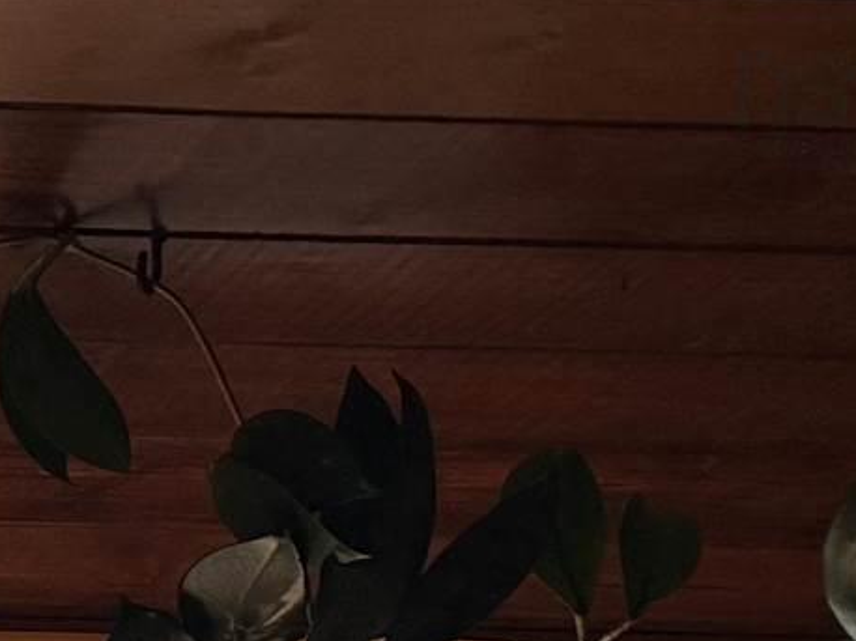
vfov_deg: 7.6
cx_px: -1815
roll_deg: -0.6
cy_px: 2144
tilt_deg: -2.5
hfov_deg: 9.4
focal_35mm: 161
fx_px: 3979
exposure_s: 1/1292
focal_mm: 6.76
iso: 100
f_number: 1.78
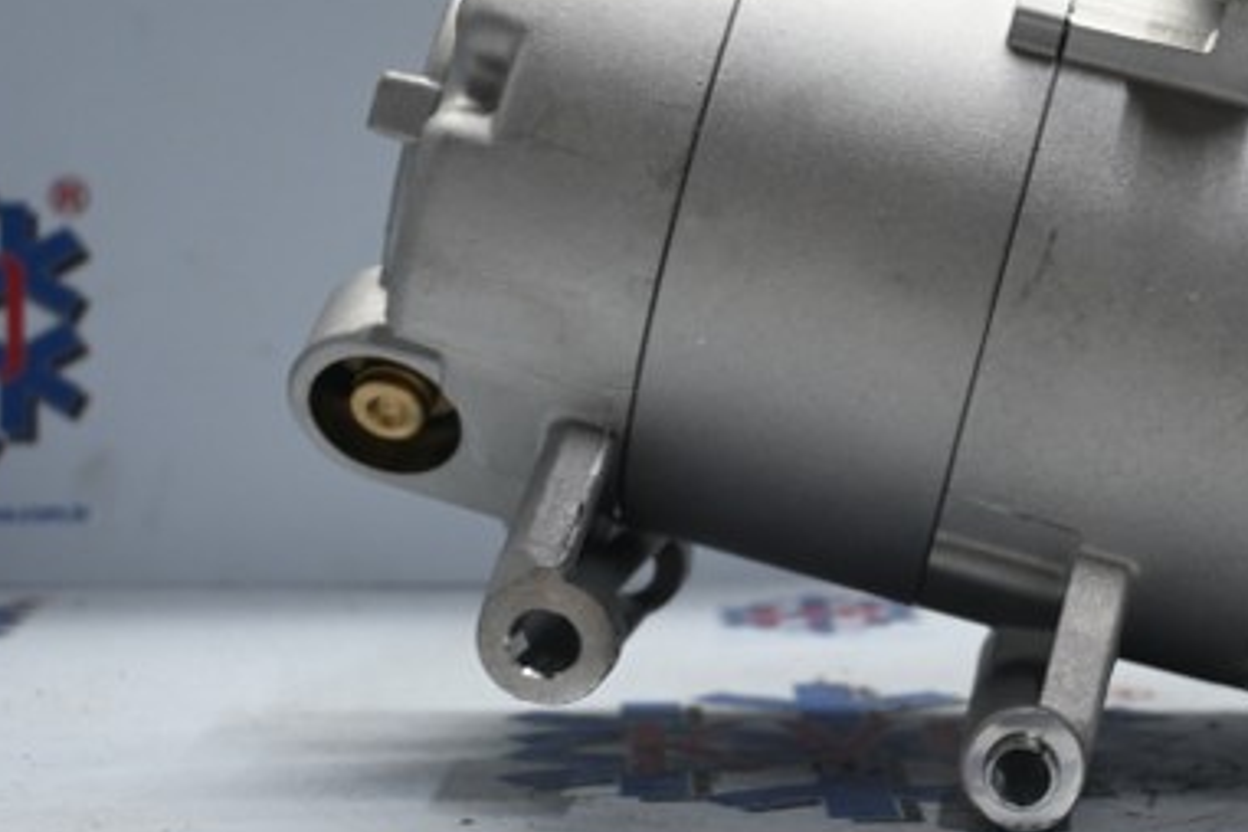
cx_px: 888
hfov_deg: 20.9
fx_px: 3355
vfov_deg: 14.1
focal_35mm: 97
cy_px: 265
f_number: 5.6
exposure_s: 1/60
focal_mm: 41
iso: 900
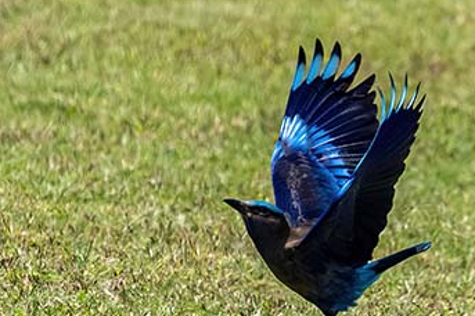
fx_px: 14777
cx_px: 64
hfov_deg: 1.8
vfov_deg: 1.2
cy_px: 159
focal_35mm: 1121
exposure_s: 1/5000
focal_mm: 400
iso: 720
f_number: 5
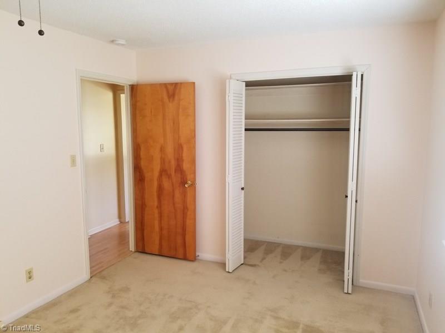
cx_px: 222
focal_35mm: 26
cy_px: 166
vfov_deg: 53.1
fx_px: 334
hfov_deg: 67.3
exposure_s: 1/60
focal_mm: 4.25
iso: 160
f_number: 1.7
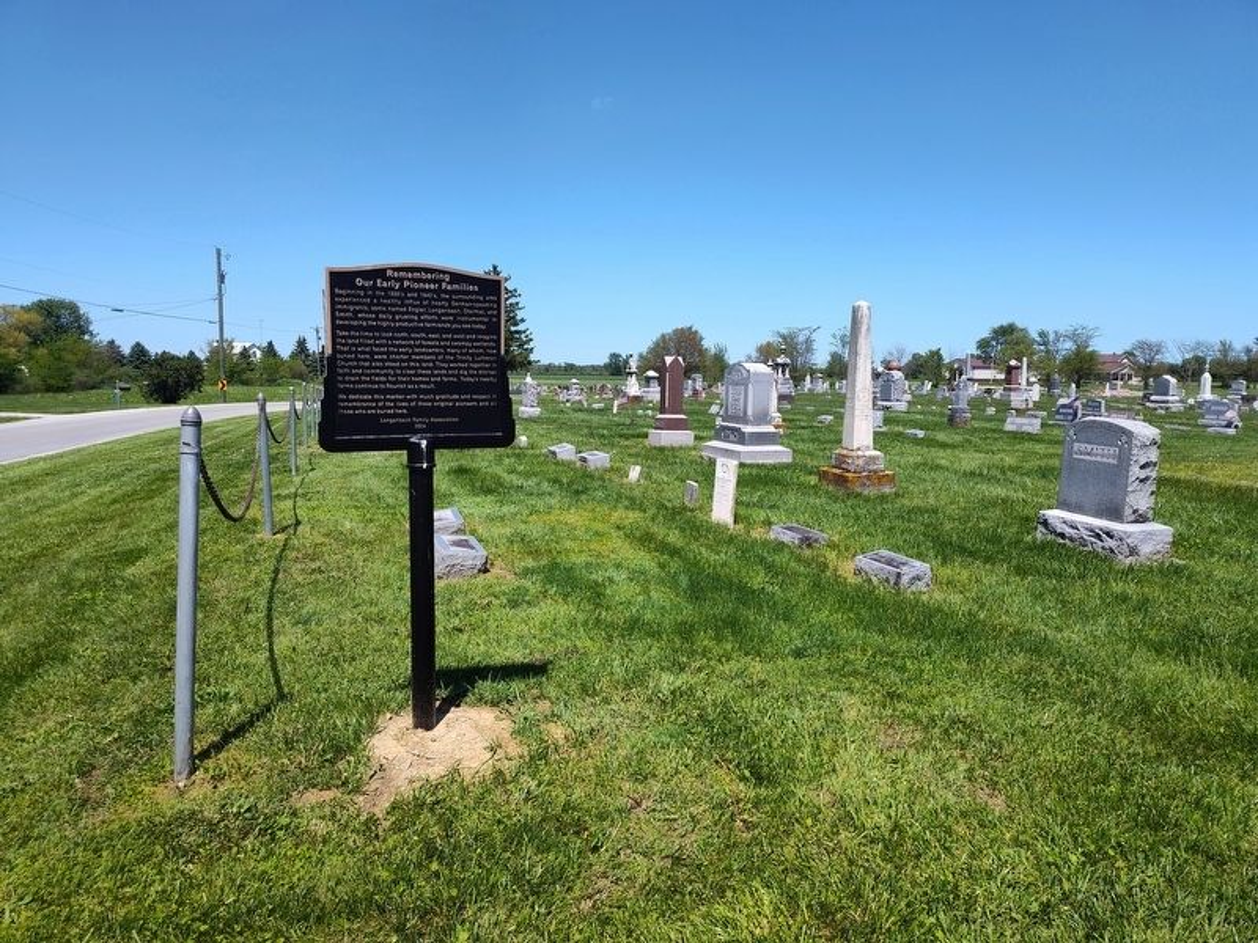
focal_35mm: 23
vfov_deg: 58.9
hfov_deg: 73.9
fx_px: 836
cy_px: 472
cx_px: 629
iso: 100
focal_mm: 5.56
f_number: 1.8
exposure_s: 1/1282
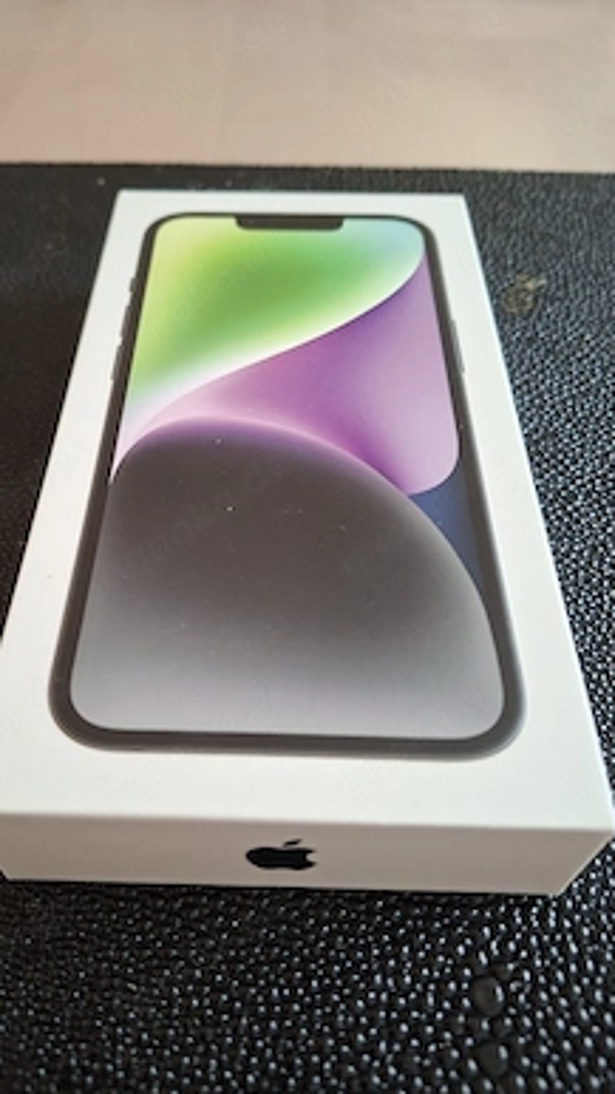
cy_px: 544
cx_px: 266
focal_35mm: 26
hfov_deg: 44.3
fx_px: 754
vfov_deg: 71.9
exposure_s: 1/30
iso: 320
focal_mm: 5.54
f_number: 1.8
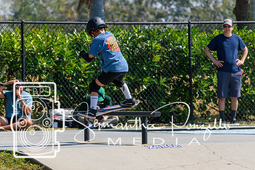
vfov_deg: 4.8
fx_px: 2019
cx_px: 128
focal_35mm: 285
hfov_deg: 7.2
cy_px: 85
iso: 320
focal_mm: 190
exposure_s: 1/2000
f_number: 5.6
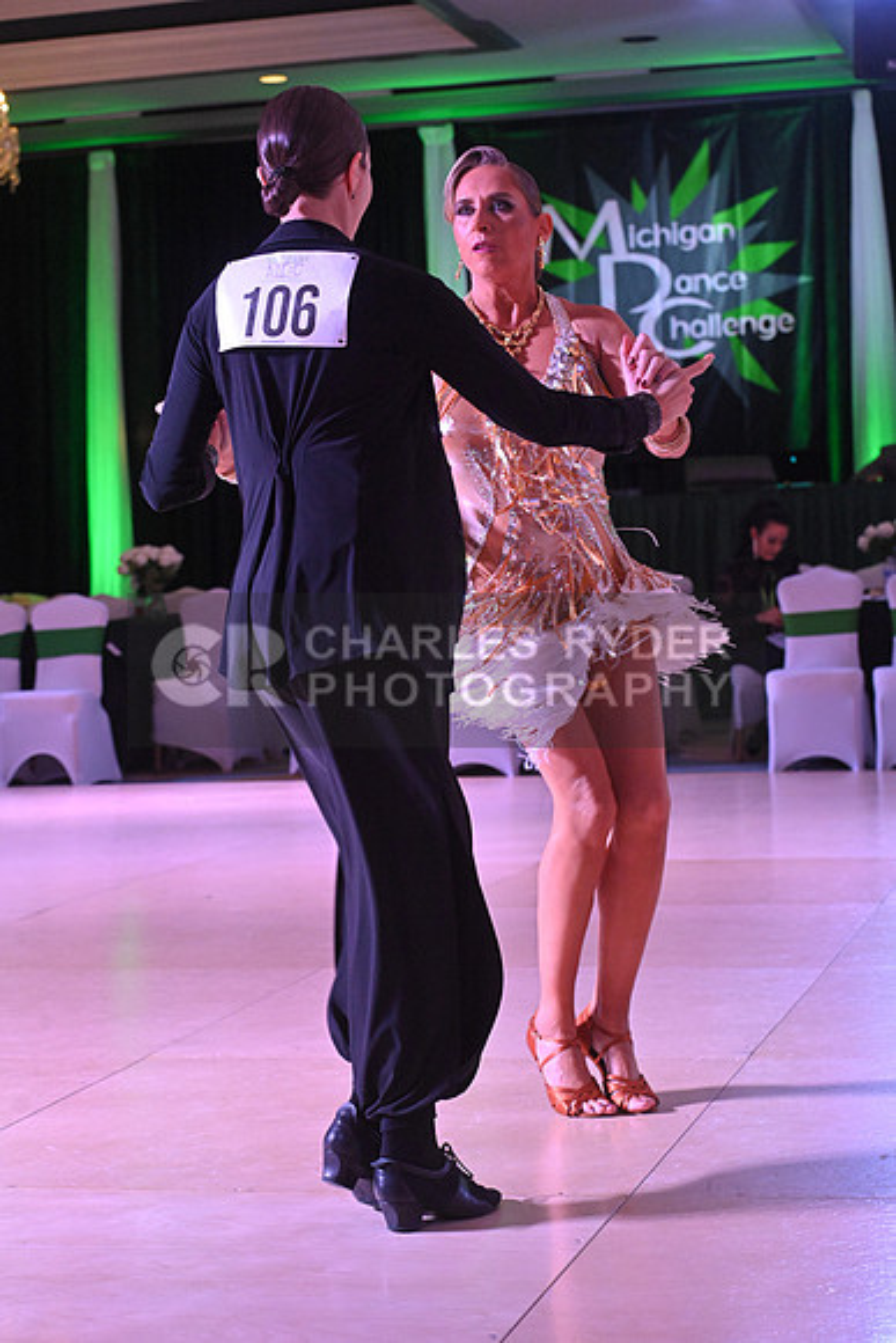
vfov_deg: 26.0
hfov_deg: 17.5
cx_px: 448
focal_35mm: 78
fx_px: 2910
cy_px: 672
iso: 5000
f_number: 7.1
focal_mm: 78
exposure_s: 1/400
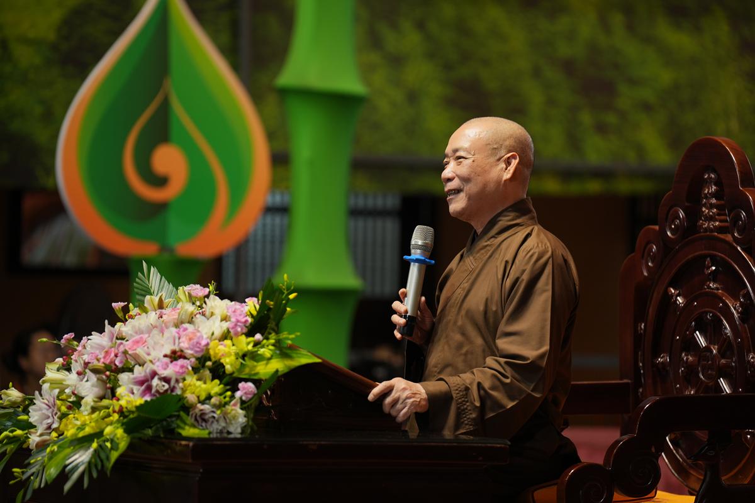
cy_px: 252
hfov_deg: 12.5
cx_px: 378
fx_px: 3460
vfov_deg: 8.3
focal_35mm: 165
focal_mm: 165
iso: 500
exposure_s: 1/100
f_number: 3.2
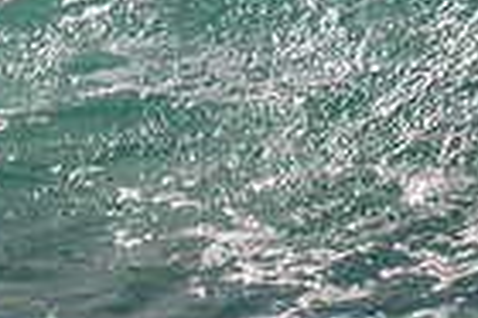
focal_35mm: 3326
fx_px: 44110
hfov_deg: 0.6
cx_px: -263
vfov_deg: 0.4
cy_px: -190
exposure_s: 1/2000
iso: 560
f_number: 11
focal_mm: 800
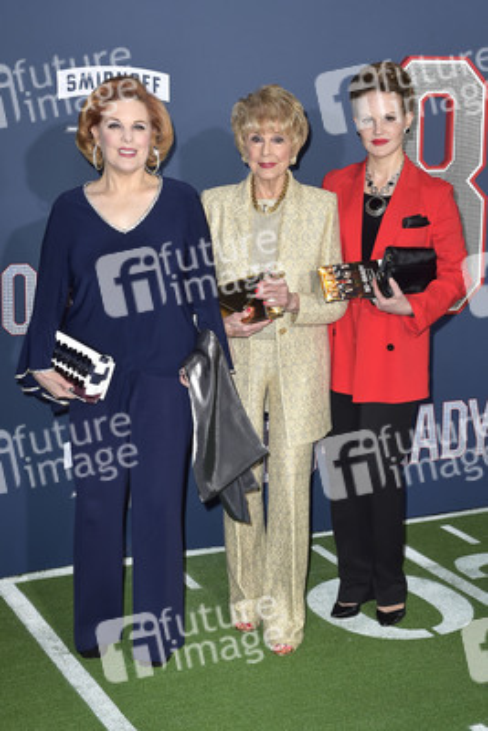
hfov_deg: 24.6
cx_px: 244
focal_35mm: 55
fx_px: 1117
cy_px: 366
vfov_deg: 36.2
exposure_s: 1/250
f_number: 6.3
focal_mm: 55
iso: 400
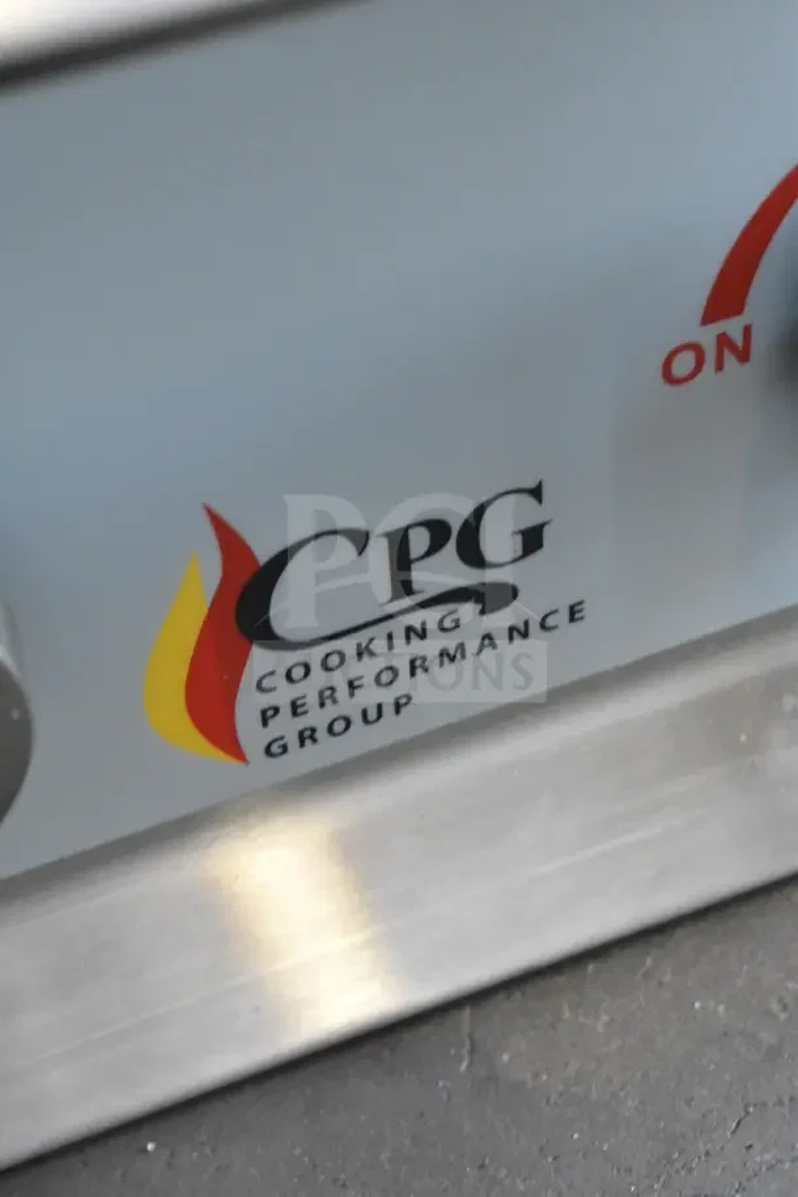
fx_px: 2593
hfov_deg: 17.5
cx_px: 399
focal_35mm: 78
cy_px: 598
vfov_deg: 26.0
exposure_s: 1/80
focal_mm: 52
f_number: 5.6
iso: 6400
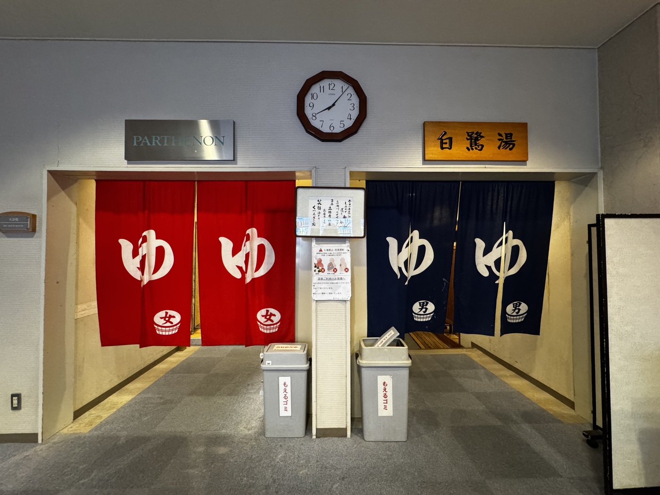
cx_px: 330
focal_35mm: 14
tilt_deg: +1.4
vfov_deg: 85.7
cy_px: 248
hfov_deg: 102.1
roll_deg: +0.6
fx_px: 267
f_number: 2.2
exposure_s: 1/60
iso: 1000
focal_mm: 2.22
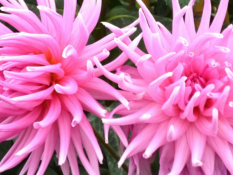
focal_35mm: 99
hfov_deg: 19.8
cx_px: 128
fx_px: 667
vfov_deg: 14.9
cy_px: 79
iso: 80
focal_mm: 7.8
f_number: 4.3
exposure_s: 1/100
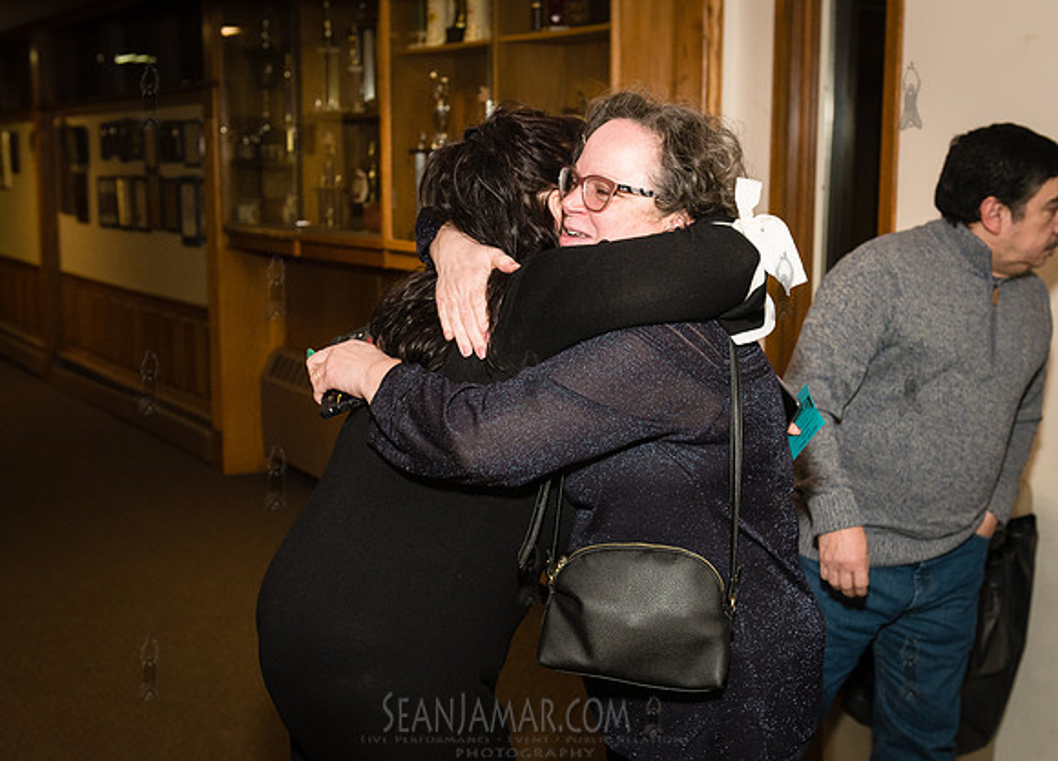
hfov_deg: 40.3
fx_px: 1442
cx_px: 581
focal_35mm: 48
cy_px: 381
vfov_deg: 29.6
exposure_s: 1/320
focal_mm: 38
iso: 1600
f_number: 4.5
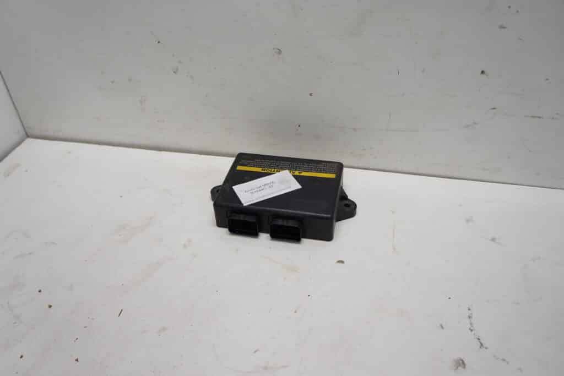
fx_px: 423
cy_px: 188
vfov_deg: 47.9
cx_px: 282
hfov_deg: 67.4
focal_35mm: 27
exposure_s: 1/60
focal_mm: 18
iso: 160
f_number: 5
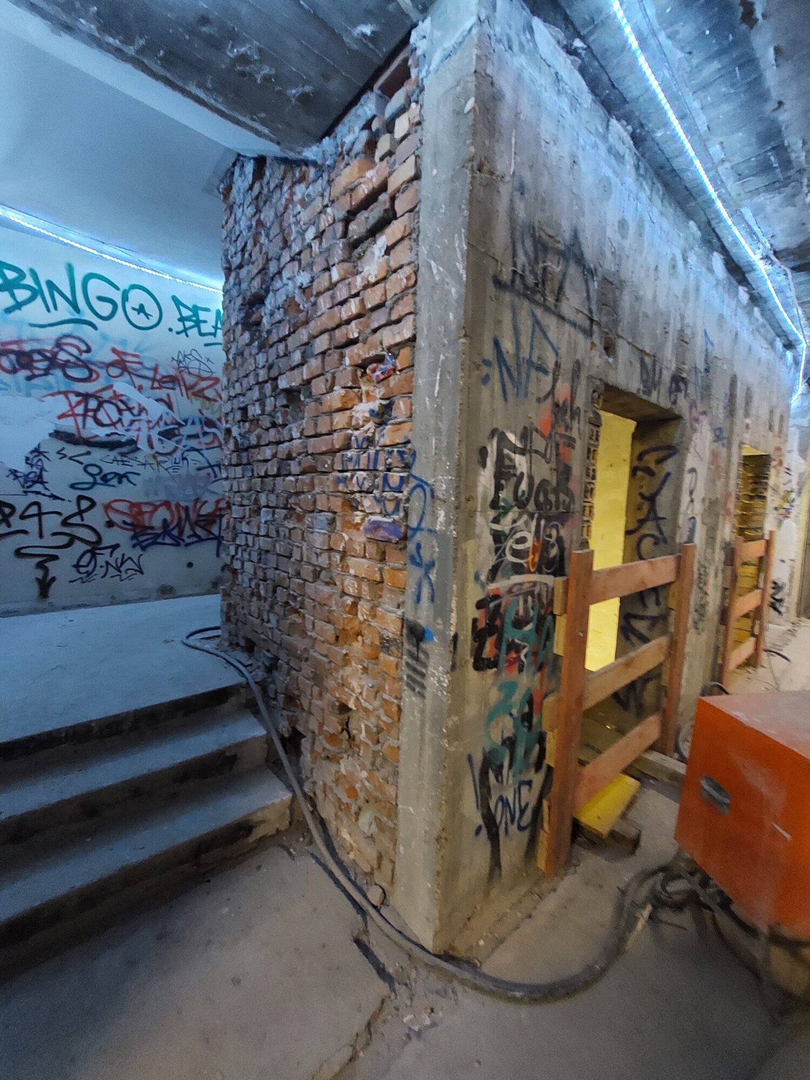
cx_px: 405
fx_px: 406
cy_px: 540
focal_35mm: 13
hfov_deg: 89.9
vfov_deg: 106.2
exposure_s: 1/16
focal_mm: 1.74
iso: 640
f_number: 2.2
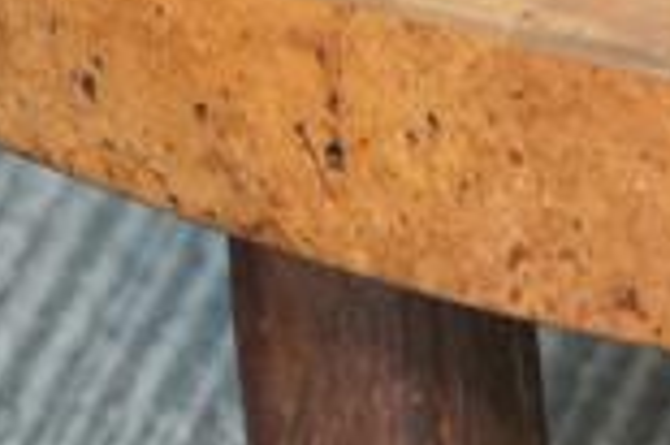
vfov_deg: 1.9
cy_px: -97
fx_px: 13646
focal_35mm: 734
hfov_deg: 2.8
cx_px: 1413
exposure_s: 1/125
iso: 3200
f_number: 4
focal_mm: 105
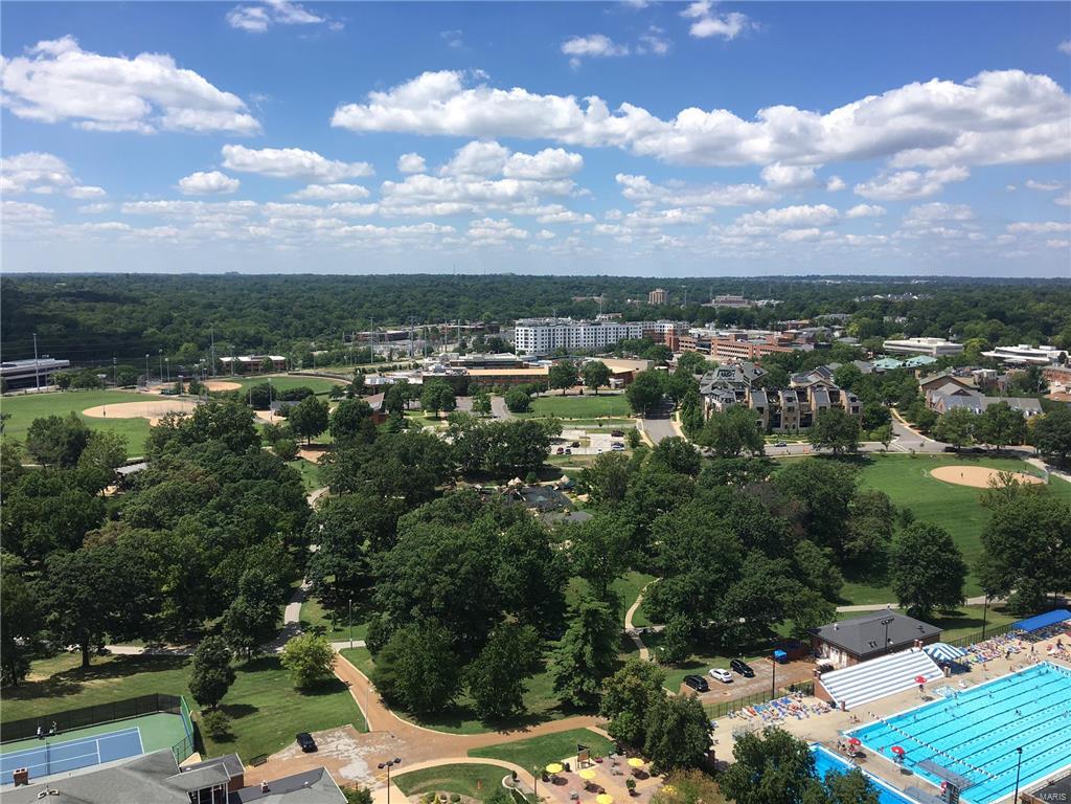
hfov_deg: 61.7
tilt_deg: -6.5
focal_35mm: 29
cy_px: 402
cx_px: 536
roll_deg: -0.2
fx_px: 897
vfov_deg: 48.2
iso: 25
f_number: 2.2
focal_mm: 4.15
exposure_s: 1/1570
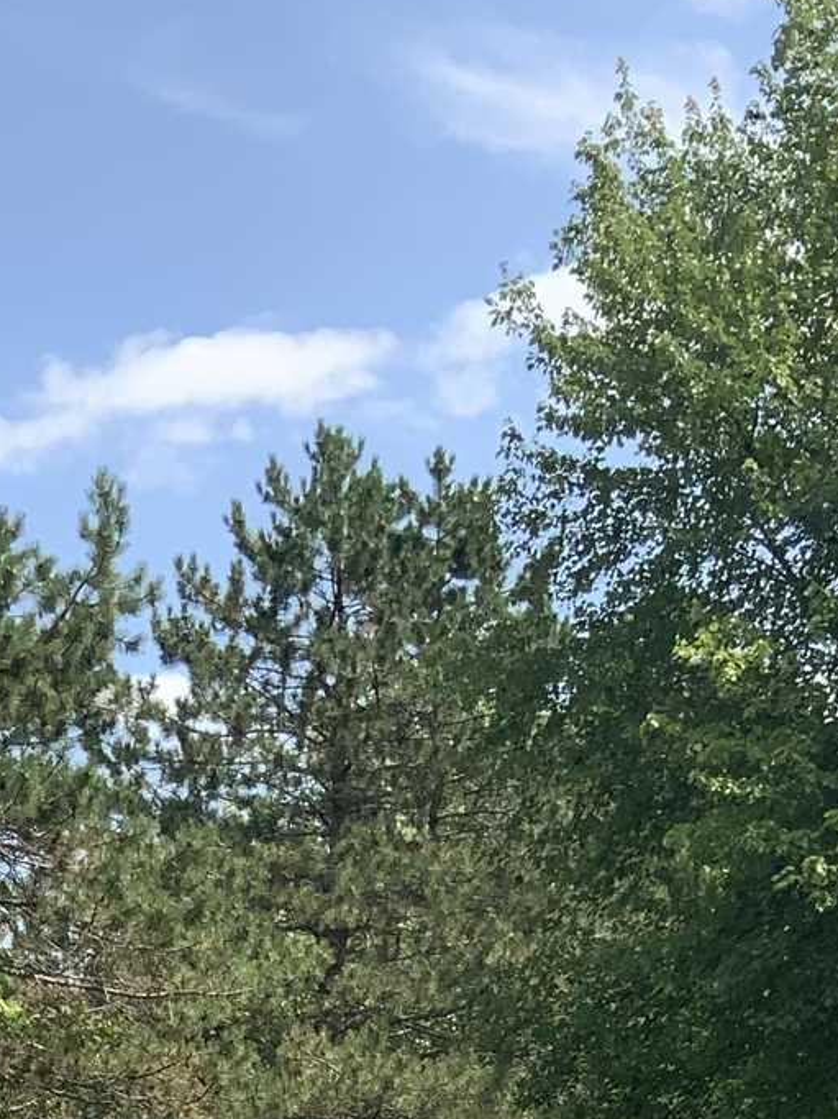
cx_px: 456
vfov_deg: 17.2
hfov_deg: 15.1
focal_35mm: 98
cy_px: 1867
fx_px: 3165
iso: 16
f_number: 1.8
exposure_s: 1/650
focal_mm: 3
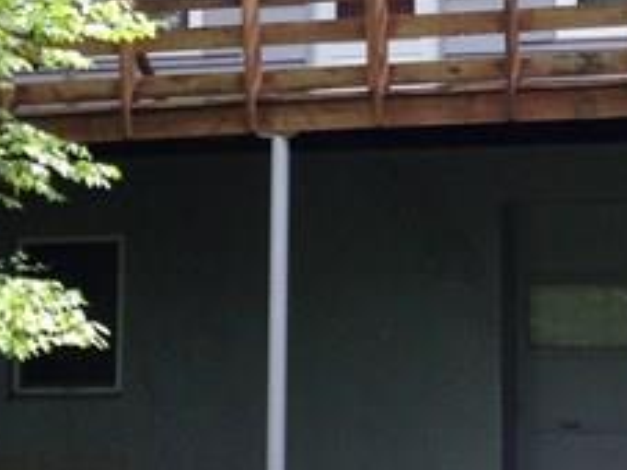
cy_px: -14
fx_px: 2697
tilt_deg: +3.6
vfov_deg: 9.9
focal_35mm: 149
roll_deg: +0.8
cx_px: 619
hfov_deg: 13.1
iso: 50
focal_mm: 4.12
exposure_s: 1/120
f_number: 2.4
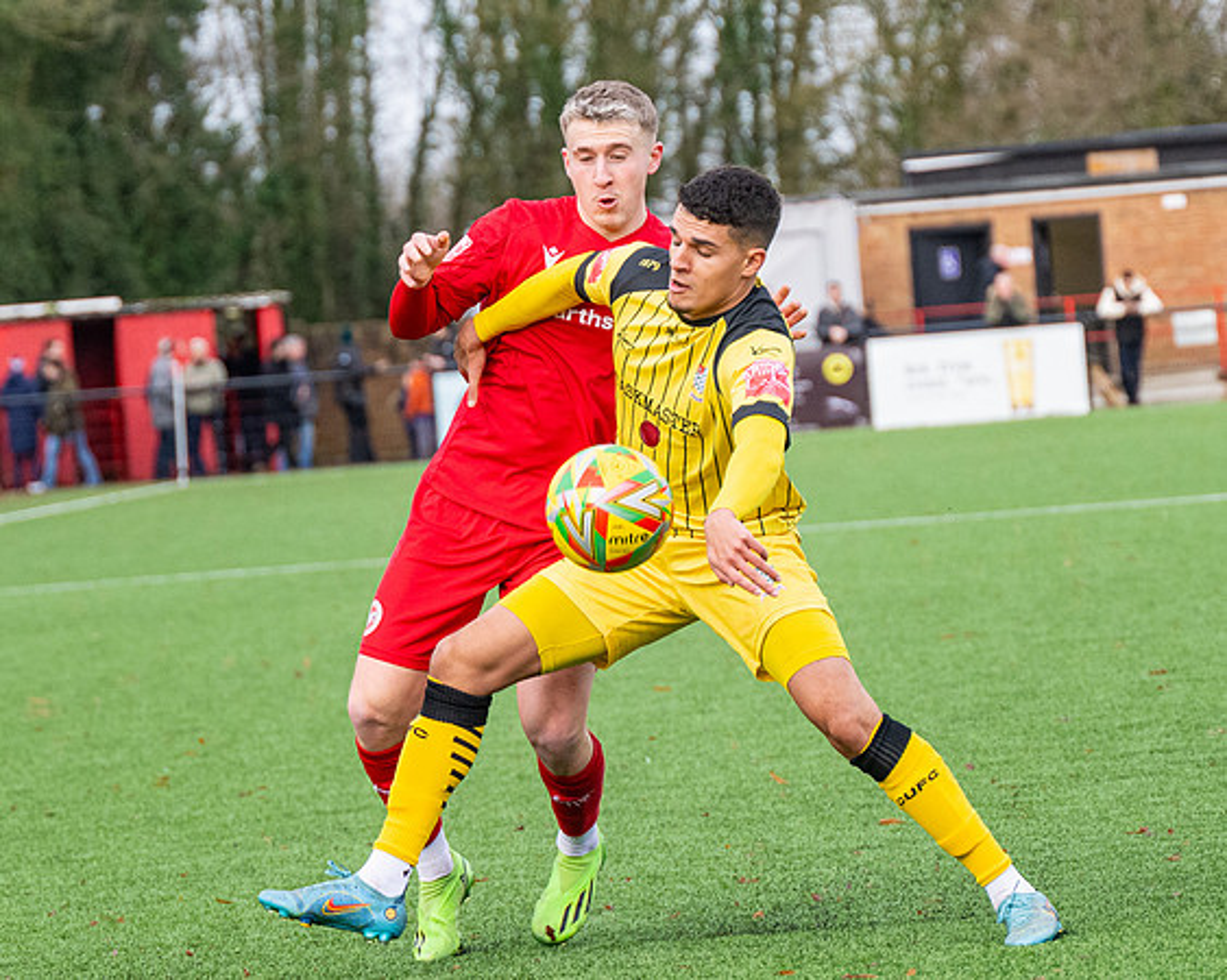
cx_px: 694
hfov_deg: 7.8
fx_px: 9039
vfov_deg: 6.2
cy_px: 326
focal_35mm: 249
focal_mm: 110
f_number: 4
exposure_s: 1/1600
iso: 800
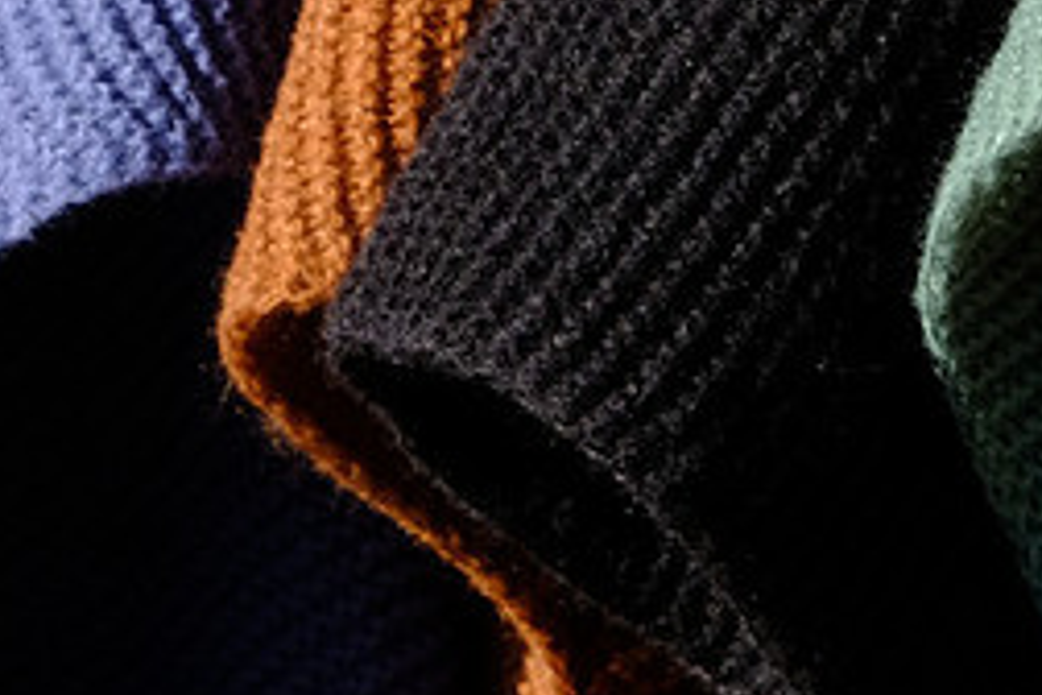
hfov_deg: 7.8
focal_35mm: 258
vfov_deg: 5.3
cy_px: 182
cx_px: 1807
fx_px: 7467
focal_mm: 39
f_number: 13
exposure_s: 1/70
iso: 200
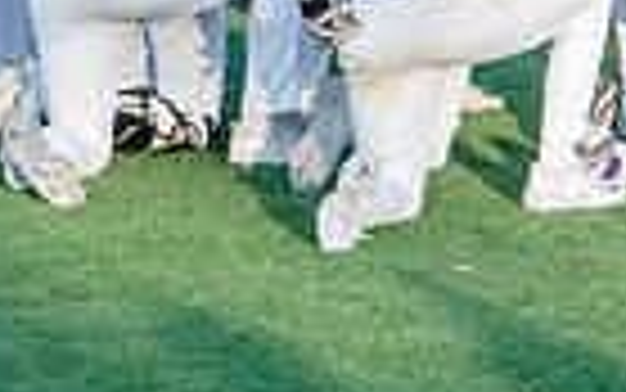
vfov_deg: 2.9
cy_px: -372
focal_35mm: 448
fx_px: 7646
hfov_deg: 4.7
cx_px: 455
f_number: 5.6
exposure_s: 1/1600
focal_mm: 70
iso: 5000
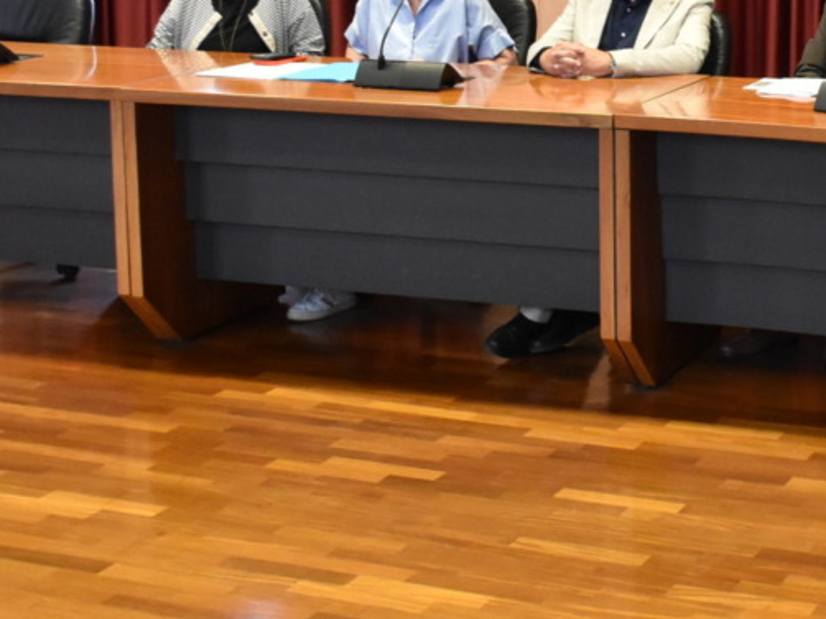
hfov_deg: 22.9
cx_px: 887
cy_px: 52
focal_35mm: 81
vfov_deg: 17.9
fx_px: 1932
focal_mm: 22
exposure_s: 1/100
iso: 3200
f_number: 5.6
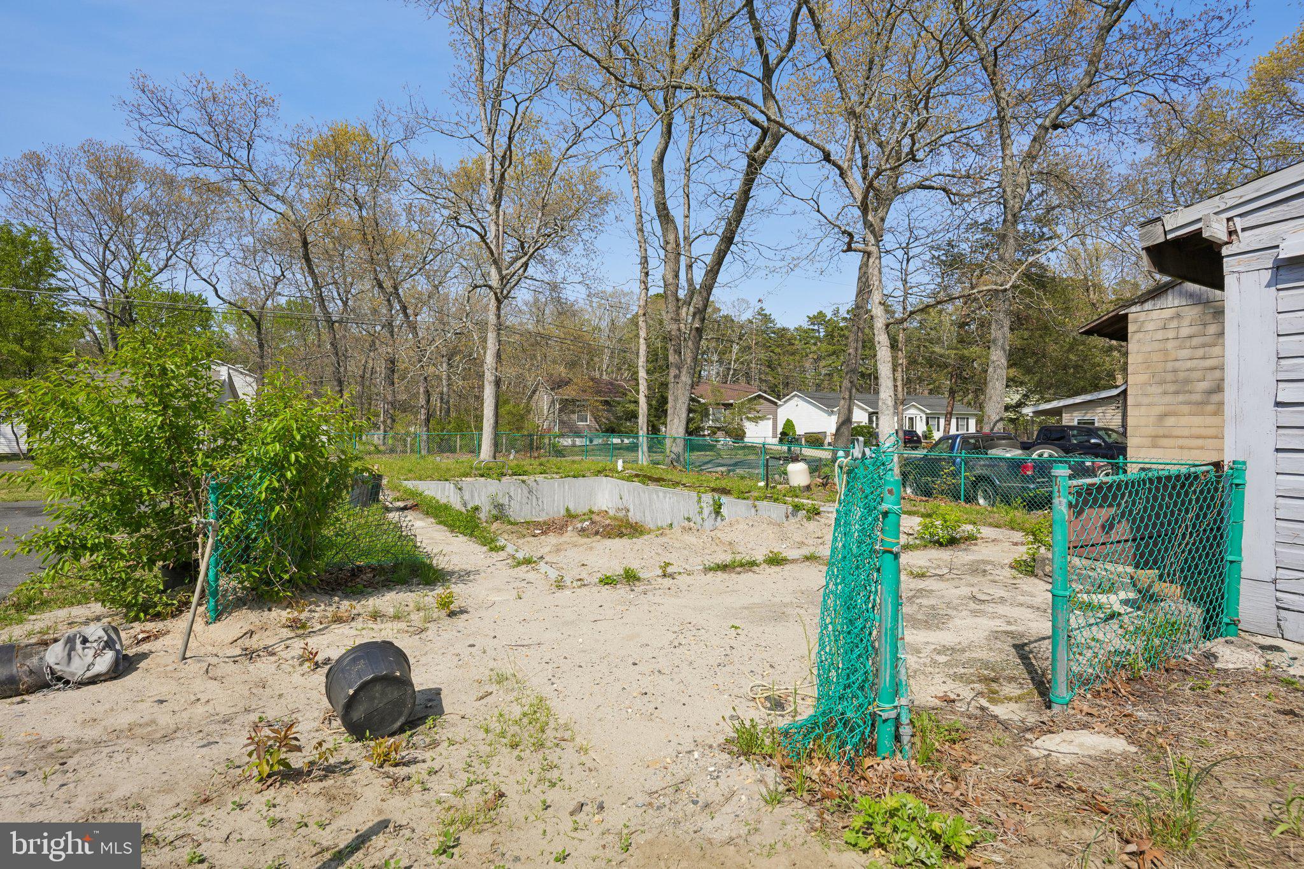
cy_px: 434
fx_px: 616
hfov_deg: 93.3
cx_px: 652
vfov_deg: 70.4
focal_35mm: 17
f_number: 6.3
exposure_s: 1/1000
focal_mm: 17
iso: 320
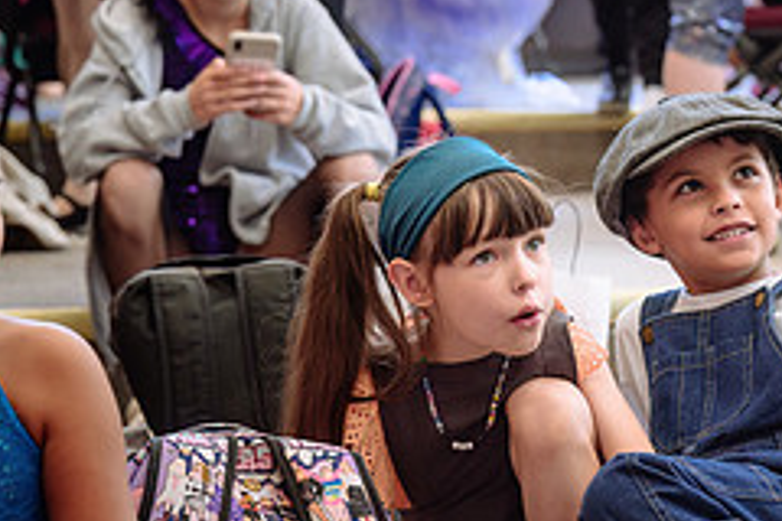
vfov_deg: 8.1
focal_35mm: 169
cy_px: 402
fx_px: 3671
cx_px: 600
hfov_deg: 12.1
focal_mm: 70
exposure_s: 1/125
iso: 500
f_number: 4
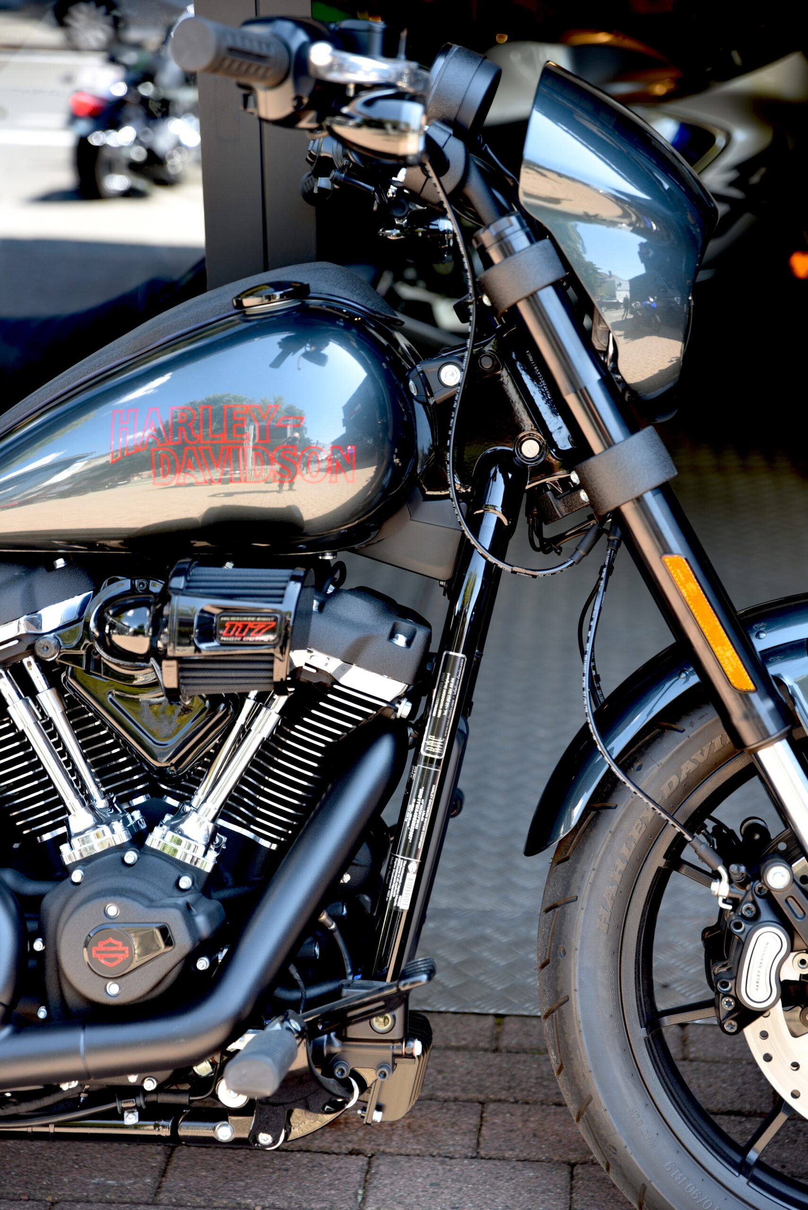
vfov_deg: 28.8
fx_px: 2354
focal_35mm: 70
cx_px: 404
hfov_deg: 19.5
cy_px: 605
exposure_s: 1/60
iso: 100
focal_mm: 70
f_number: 3.2
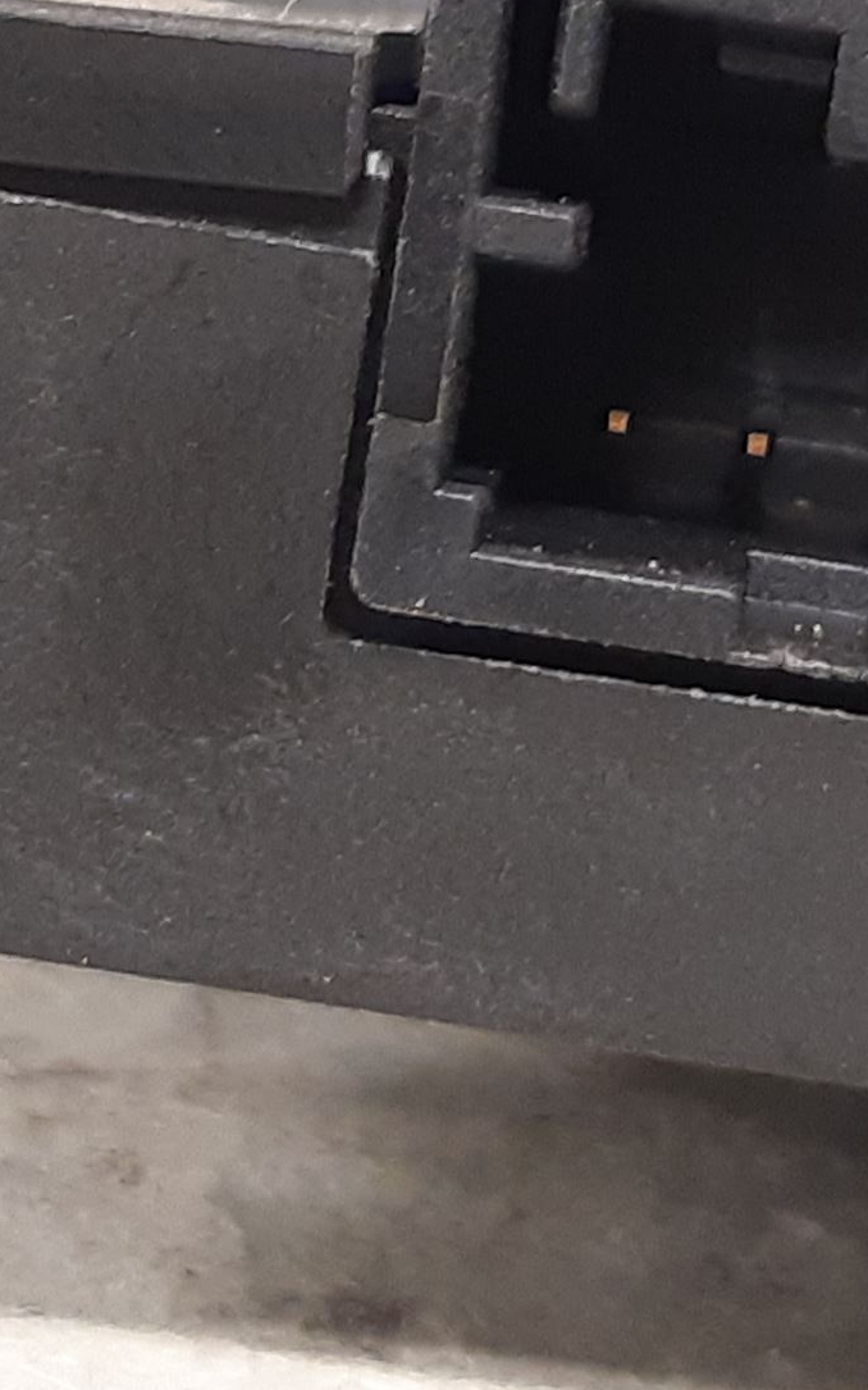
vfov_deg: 38.3
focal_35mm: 52
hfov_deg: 24.5
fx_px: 1968
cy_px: 439
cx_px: 672
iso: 250
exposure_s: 1/25
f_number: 1.7
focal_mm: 3.93
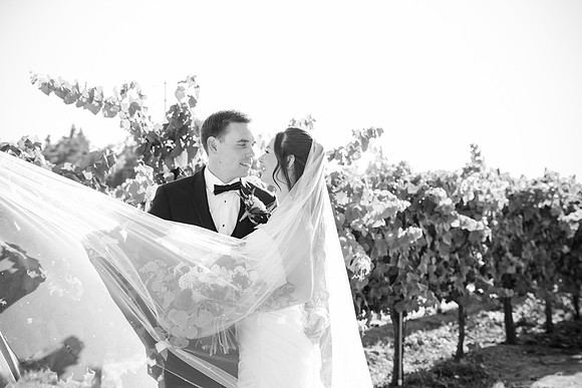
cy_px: 194
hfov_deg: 31.9
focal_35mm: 63
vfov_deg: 21.6
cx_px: 291
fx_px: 1019
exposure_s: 1/400
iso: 500
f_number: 5
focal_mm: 63
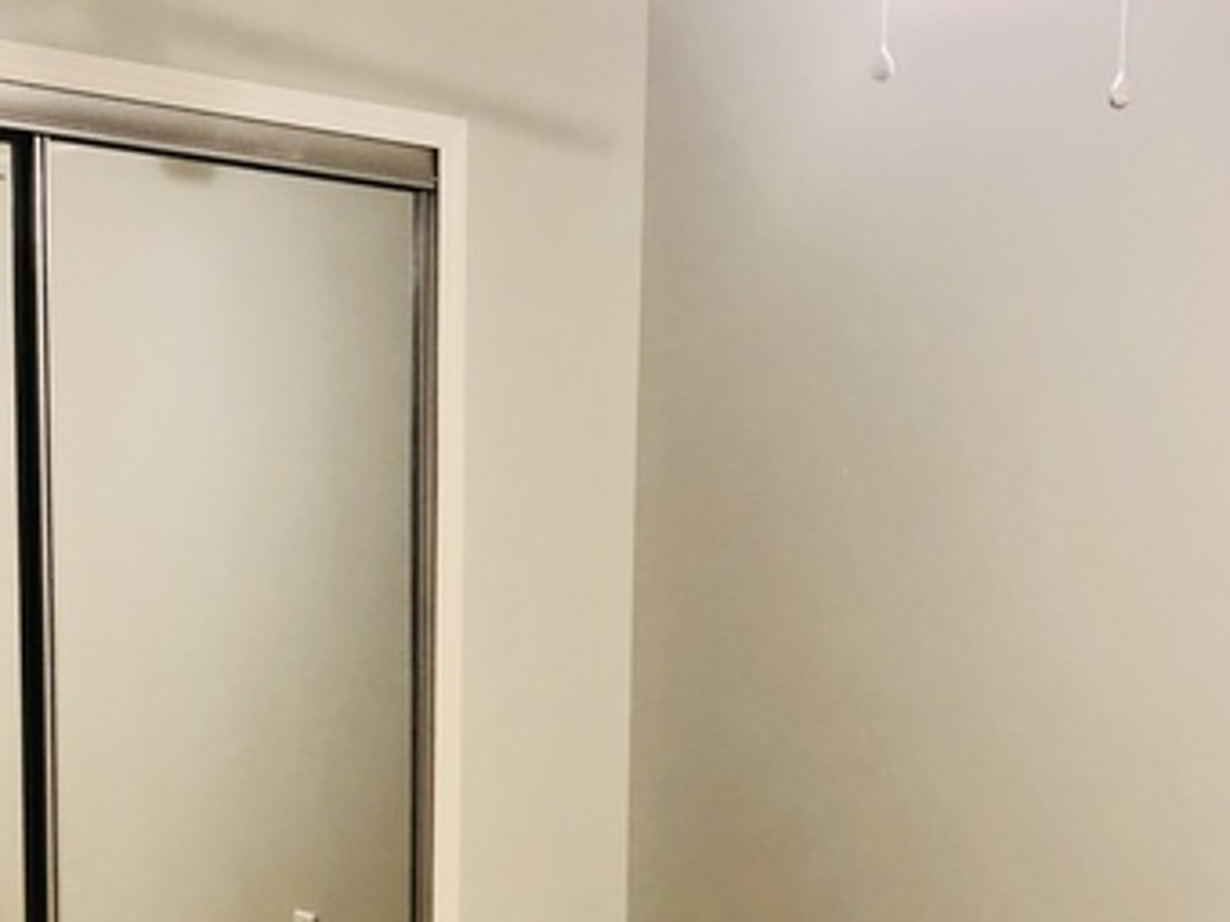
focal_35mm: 55
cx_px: 530
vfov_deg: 25.9
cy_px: 788
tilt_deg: -7.1
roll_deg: -1.3
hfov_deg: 34.9
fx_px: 1954
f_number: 1.8
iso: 100
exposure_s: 1/13
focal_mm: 3.99
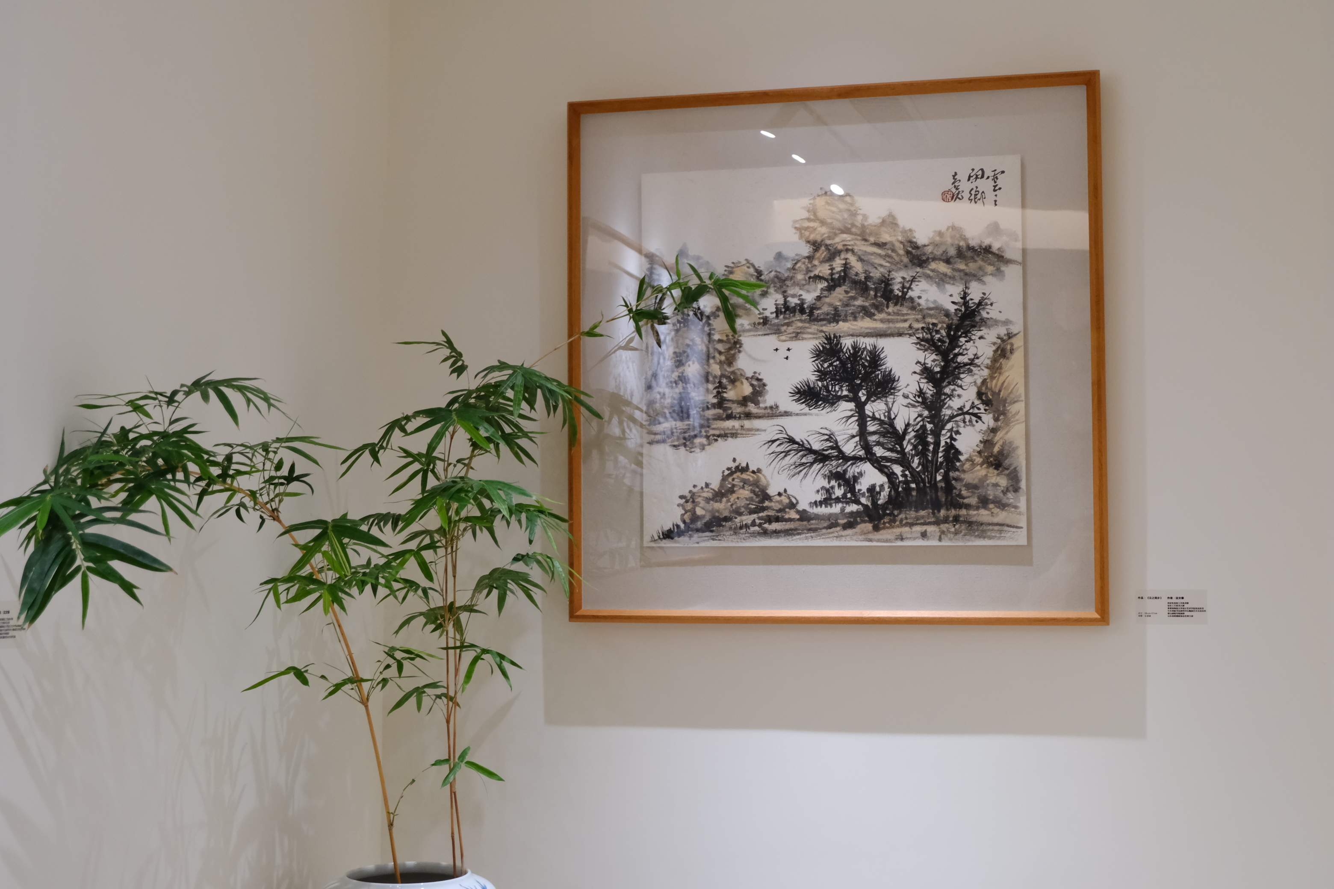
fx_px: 1741
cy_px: 444
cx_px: 667
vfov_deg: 28.6
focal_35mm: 47
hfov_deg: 41.9
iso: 2000
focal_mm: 31.4
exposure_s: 1/100
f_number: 4.7
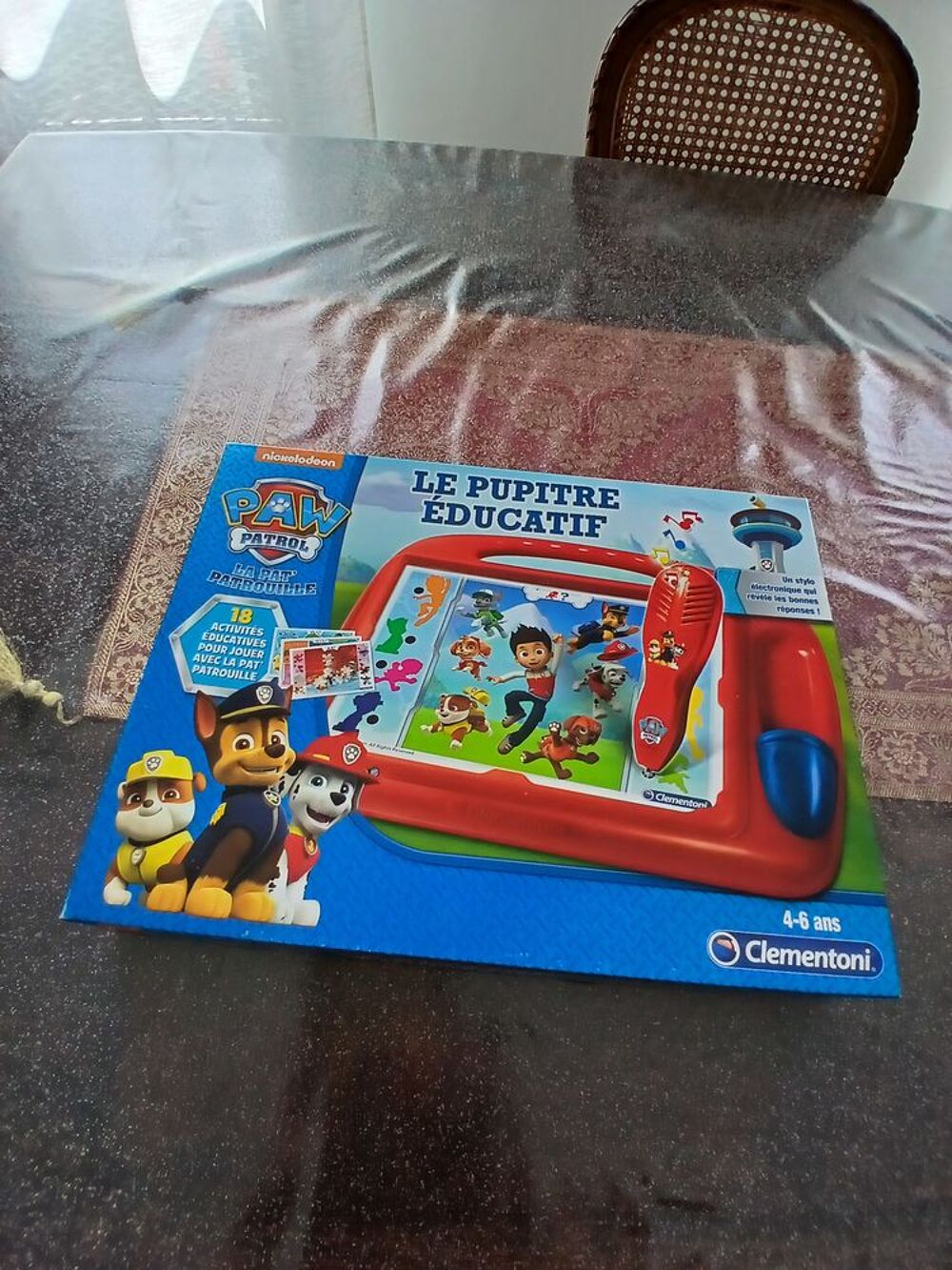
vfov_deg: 91.0
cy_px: 635
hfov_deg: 74.7
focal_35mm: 17
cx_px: 476
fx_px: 623
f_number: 2.2
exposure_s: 1/50
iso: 50
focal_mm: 1.4
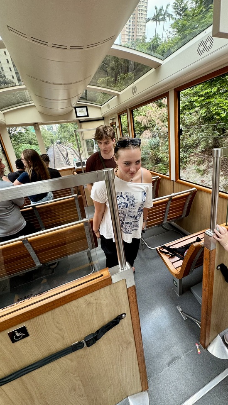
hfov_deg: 66.8
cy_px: 194
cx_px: 128
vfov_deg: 99.3
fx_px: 172
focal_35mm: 16
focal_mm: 2.22
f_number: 2.2
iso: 64
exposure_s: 1/99
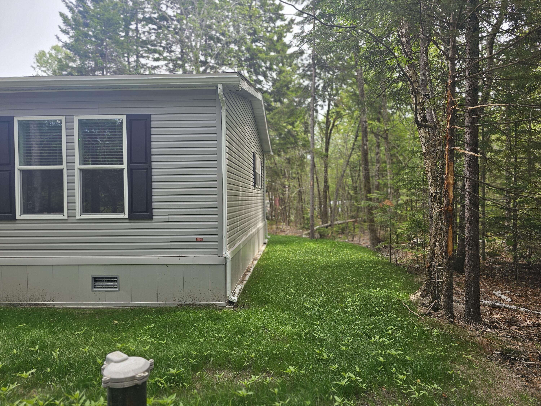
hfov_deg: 73.9
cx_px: 270
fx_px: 359
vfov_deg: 58.9
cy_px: 203
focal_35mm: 23
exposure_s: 1/142
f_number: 1.7
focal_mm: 6.3
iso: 10
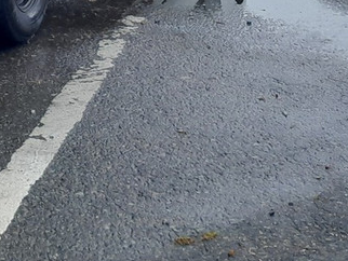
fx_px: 1298
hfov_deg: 14.7
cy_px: -255
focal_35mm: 129
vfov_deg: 10.6
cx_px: -91
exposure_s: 1/706
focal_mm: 4
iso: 40
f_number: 1.8
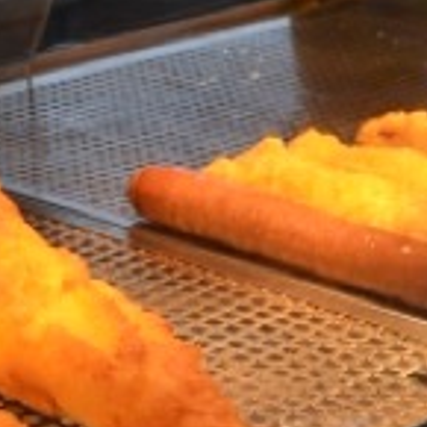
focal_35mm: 124
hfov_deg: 13.3
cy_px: 398
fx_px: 1731
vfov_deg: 13.9
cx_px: -196
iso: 125
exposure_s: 1/60
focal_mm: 22
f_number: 5.6
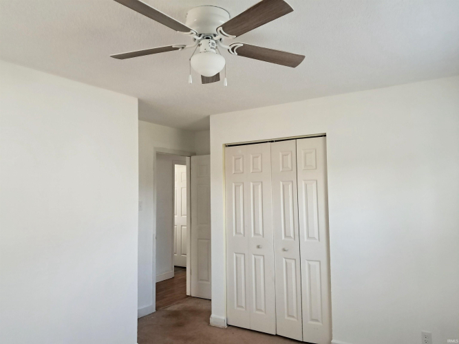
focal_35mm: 27
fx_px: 358
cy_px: 172
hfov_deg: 65.3
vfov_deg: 51.3
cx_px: 230
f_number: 1.8
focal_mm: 4
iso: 200
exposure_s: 1/60
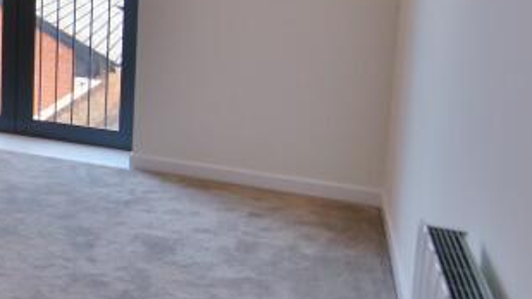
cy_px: -13
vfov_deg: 22.1
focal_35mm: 52
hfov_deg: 29.7
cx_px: -200
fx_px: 734
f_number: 8
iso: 200
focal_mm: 10
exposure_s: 1/60
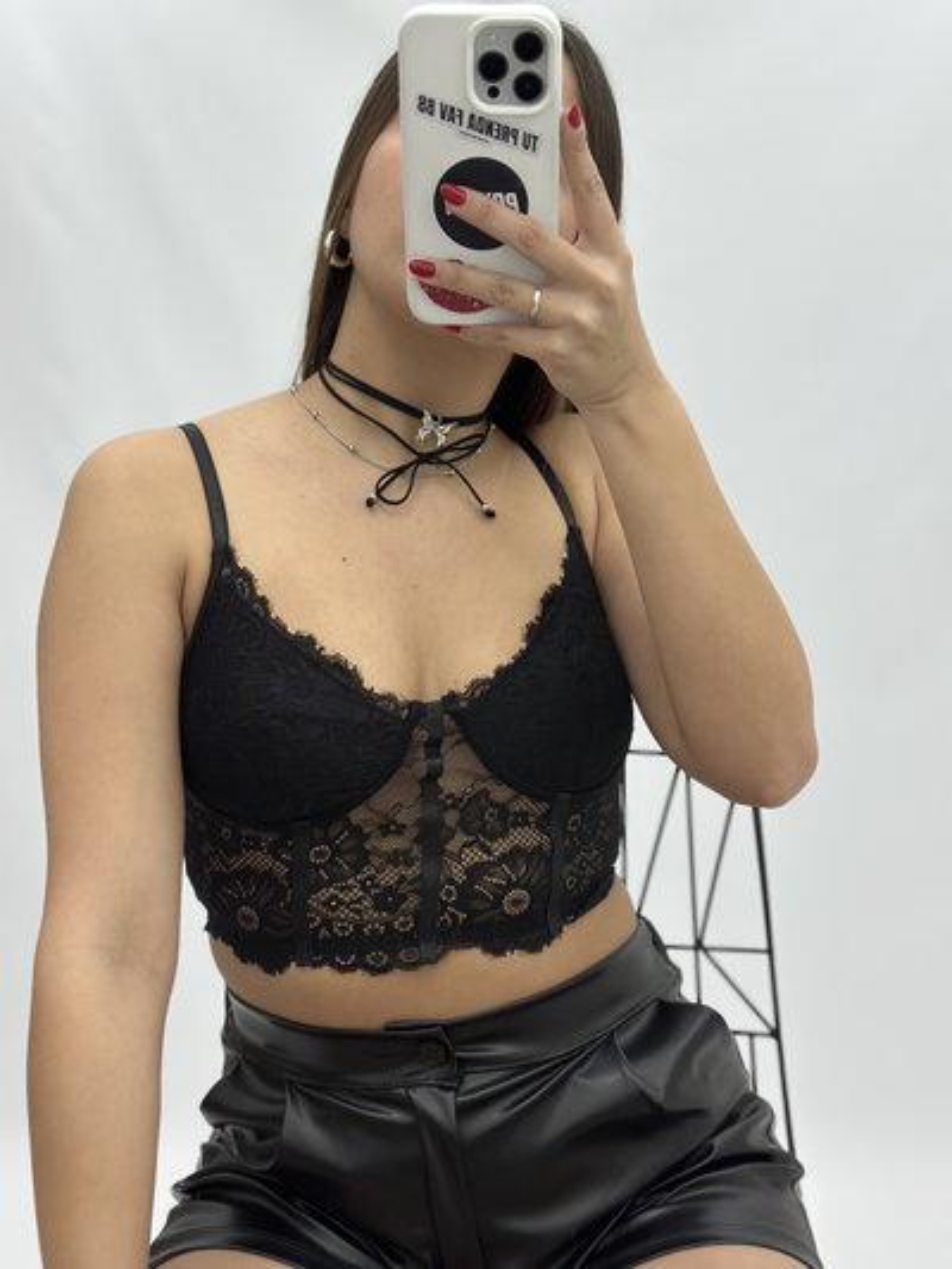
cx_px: 476
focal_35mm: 48
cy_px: 634
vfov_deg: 39.6
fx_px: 1759
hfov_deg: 30.3
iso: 160
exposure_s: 1/100
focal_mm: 6.86
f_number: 1.78
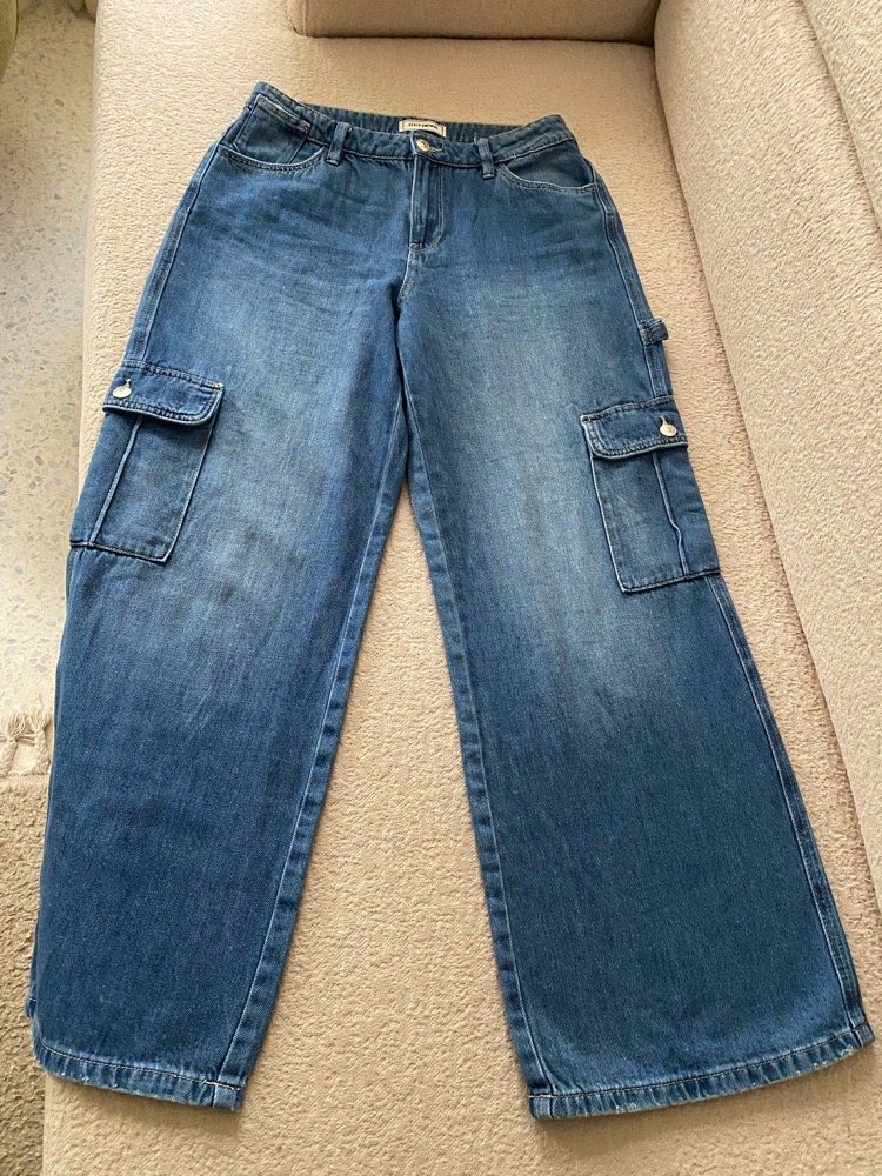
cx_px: 441
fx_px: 883
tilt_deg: -65.8
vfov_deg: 67.3
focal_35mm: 26
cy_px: 588
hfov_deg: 53.1
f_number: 1.8
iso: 500
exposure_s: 1/45
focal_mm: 4.25
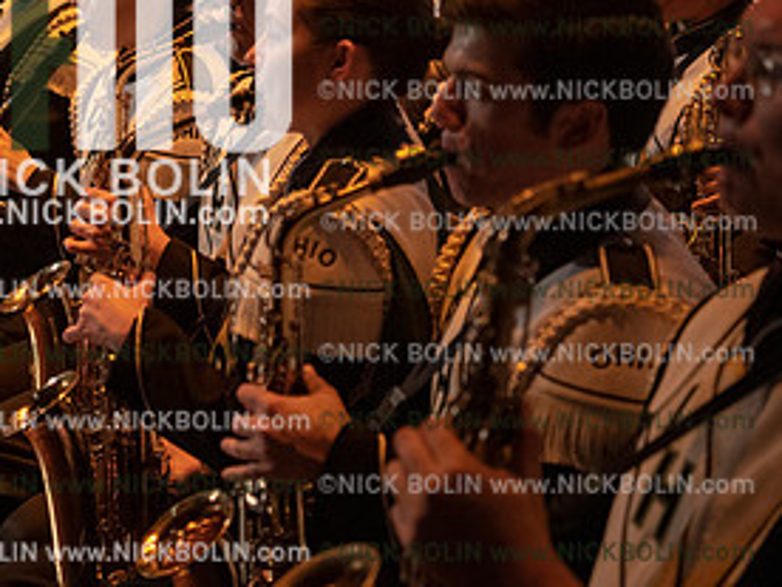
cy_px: 92
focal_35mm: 101
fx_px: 2282
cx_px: 91
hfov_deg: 19.1
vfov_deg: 14.5
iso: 2000
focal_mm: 50
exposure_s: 1/200
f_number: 2.8
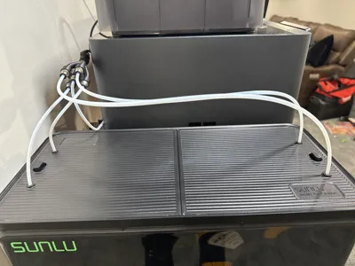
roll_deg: +2.1
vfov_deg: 56.8
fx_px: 246
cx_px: 178
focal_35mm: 24
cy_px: 133
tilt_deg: -28.4
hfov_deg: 71.6
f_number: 1.78
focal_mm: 6.76
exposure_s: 1/60
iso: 640
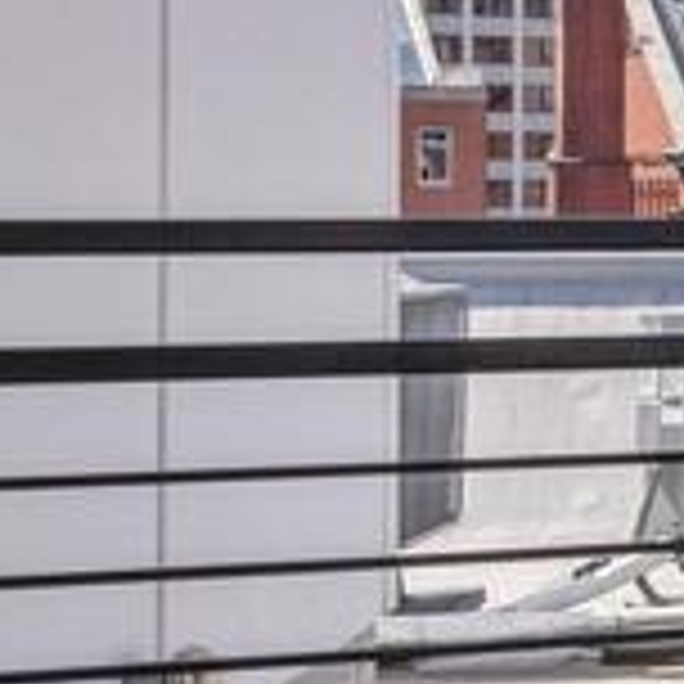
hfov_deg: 11.3
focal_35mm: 103
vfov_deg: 16.9
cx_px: 1994
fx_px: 2303
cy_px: 223
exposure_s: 1/320
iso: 200
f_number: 8
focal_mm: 18
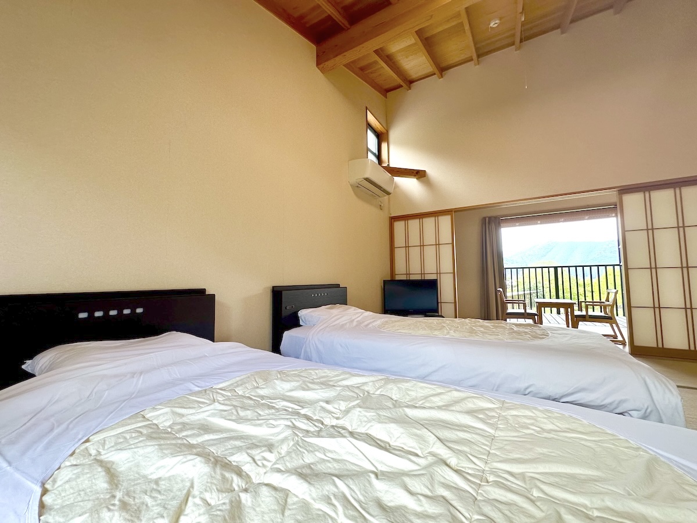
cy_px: 262
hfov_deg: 102.1
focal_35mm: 14
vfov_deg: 85.7
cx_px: 348
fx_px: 282
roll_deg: +0.7
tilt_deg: +3.6
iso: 100
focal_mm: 2.22
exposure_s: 1/100
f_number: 2.2
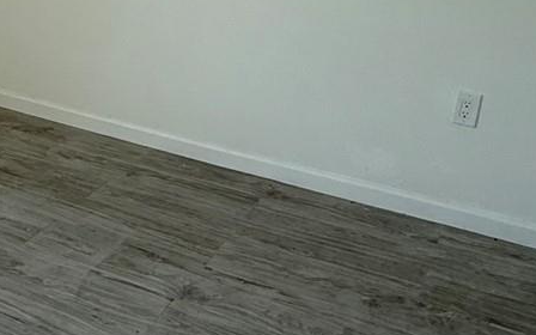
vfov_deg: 23.8
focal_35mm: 53
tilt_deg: -14.8
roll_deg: -3.0
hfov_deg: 37.2
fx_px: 774
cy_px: 36
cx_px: 130
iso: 80
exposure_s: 1/99
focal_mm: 2.22
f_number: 2.2
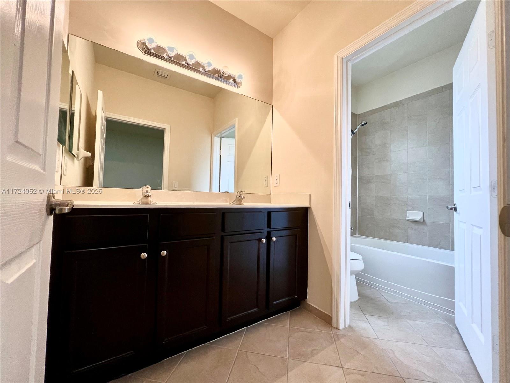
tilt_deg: +1.6
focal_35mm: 13
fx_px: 192
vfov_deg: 89.9
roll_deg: -0.6
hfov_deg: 106.2
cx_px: 255
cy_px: 192
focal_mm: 1.57
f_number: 1.8
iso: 200
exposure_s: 1/120
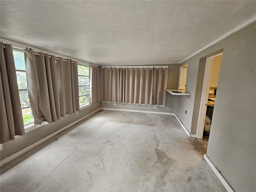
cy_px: 96
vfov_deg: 89.9
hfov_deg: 106.2
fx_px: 96
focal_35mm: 13
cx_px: 128
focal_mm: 2.2
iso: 160
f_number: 2.2
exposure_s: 1/60
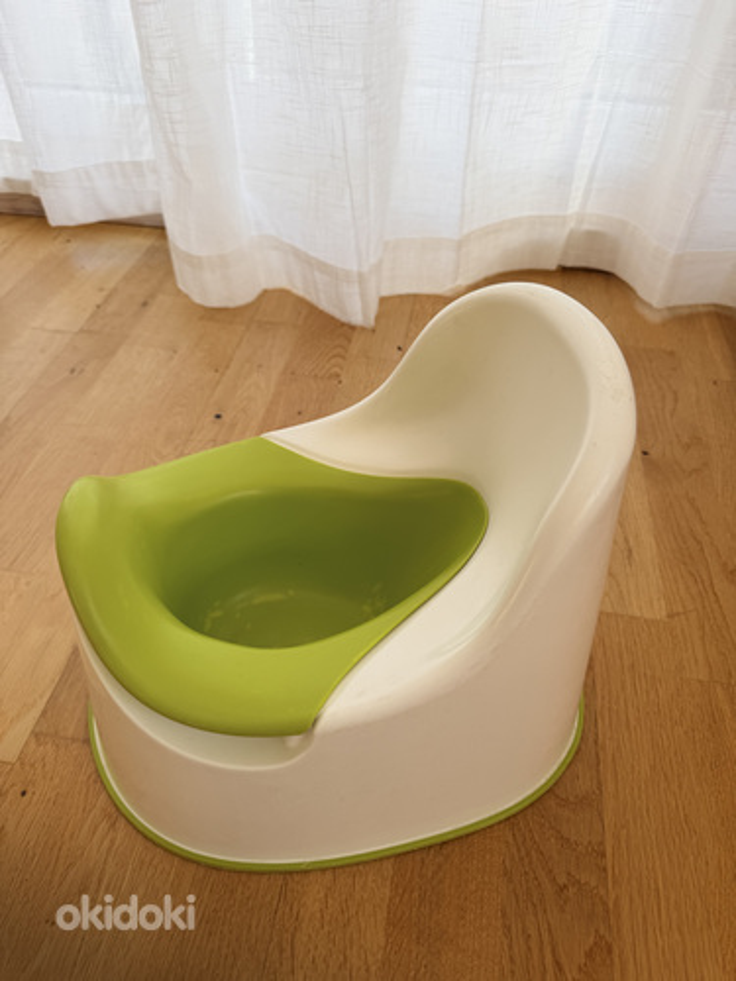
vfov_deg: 71.6
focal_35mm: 24
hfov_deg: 56.8
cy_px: 490
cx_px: 368
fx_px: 680
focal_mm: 6.76
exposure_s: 1/539
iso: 80
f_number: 1.78
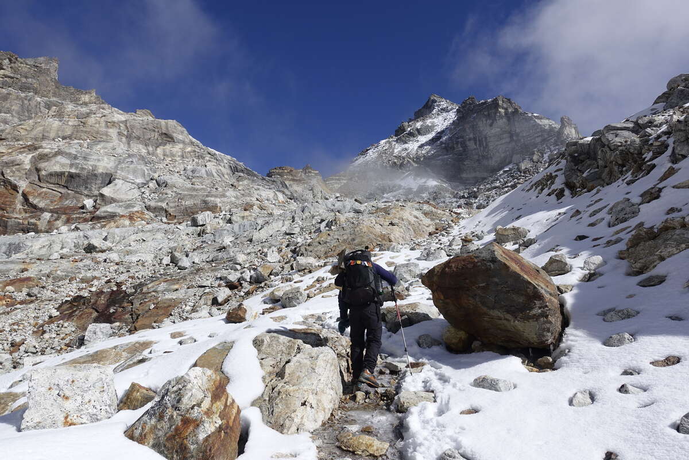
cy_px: 230
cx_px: 344
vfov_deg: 53.1
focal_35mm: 24
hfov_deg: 73.7
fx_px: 459
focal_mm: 8.8
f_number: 5.6
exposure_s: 1/125
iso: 125
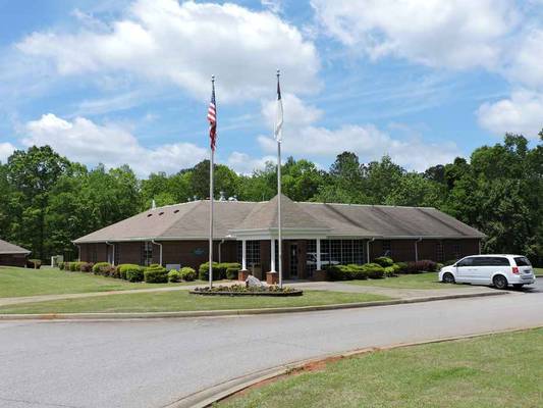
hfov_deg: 55.3
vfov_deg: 43.0
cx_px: 272
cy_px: 204
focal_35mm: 33
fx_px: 518
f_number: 3.2
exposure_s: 1/1250
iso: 100
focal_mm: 5.9
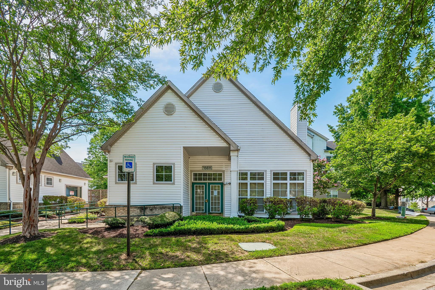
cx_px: 218
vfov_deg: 77.3
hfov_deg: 100.4
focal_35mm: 15
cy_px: 145
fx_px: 181
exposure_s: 1/500
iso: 400
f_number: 8
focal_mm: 10
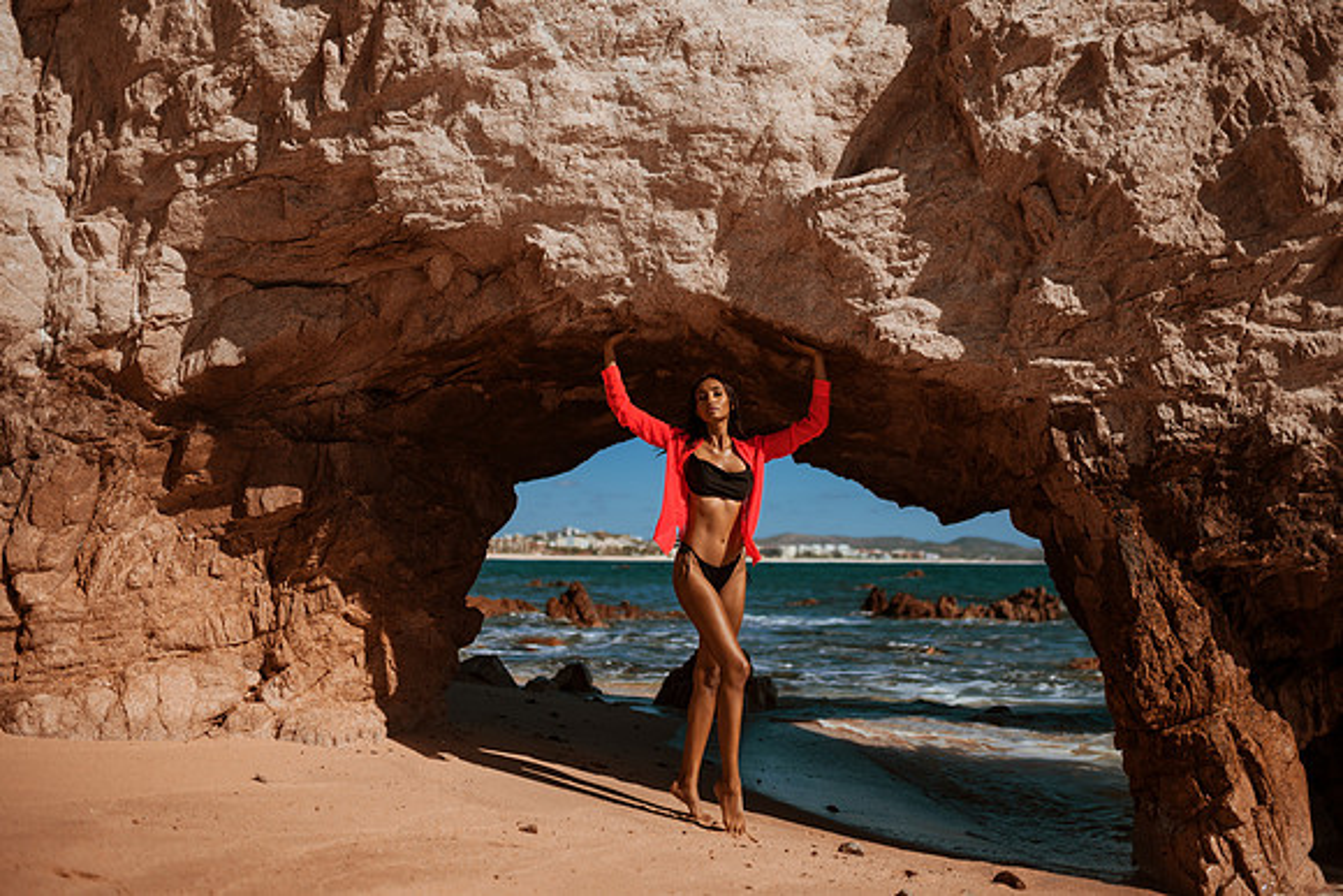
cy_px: 448
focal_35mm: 36
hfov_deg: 52.7
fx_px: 1354
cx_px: 672
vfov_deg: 36.6
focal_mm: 35
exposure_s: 1/8000
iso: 64
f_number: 1.8
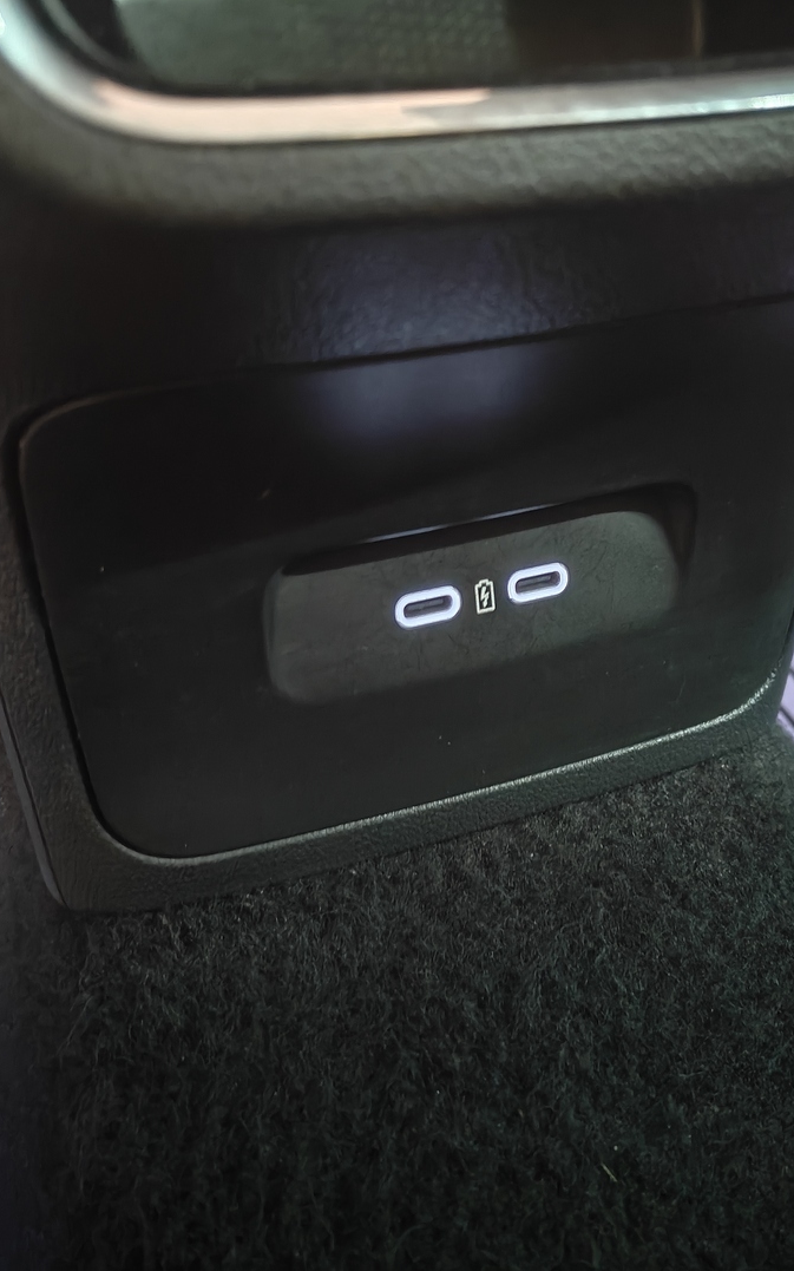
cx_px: 464
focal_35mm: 34
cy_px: 636
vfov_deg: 56.7
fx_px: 1177
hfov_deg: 37.2
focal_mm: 5.59
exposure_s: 1/8
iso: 8000
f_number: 1.8
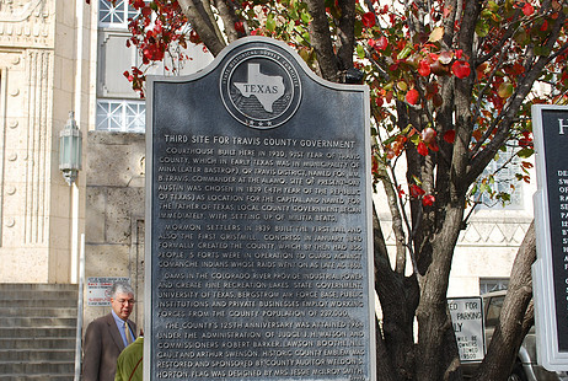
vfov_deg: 27.6
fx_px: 775
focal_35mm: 49
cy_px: 219
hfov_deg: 40.2
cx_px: 257
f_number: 6.3
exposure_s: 1/160
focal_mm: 26
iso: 100
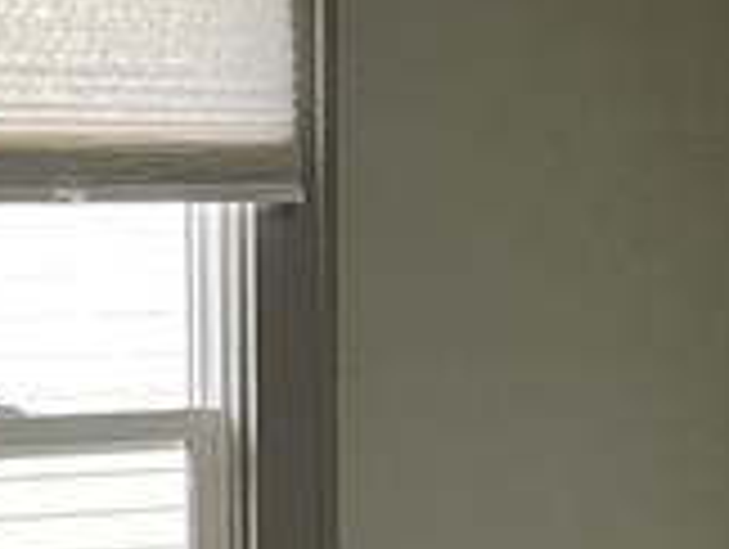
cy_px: 598
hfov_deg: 12.0
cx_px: 436
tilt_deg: -5.6
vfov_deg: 9.0
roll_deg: +0.7
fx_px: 3459
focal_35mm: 164
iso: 100
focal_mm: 4.2
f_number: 1.6
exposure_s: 1/60
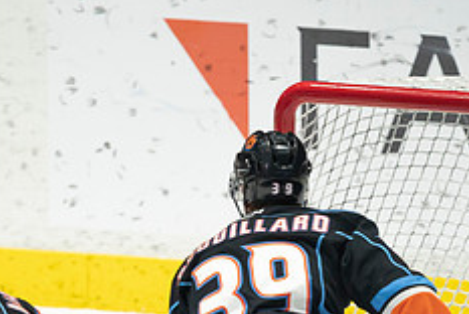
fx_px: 25462
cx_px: 87
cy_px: 427
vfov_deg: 0.7
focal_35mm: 1952
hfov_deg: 1.1
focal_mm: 600
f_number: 4
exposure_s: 1/640
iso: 1600
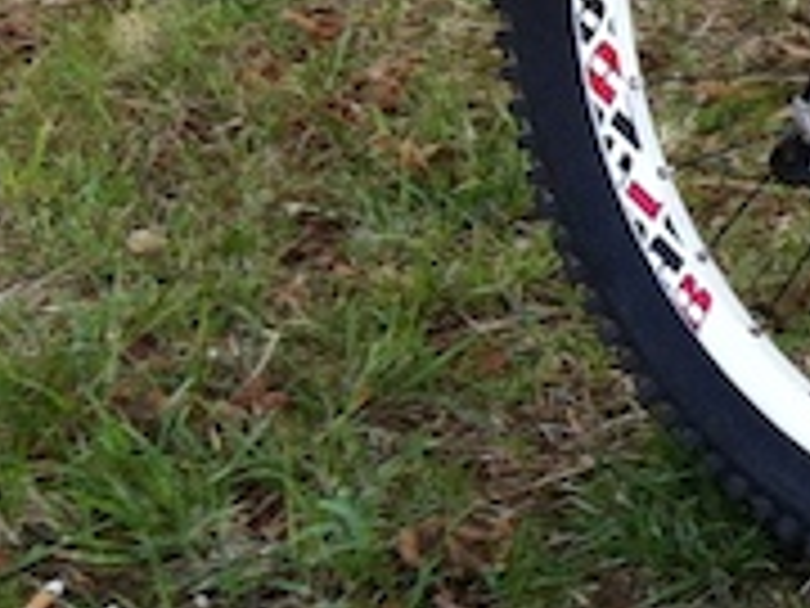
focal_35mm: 199
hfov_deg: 8.7
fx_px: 4657
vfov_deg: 7.4
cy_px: -209
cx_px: 2178
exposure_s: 1/193
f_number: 2.8
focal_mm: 3.85
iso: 80
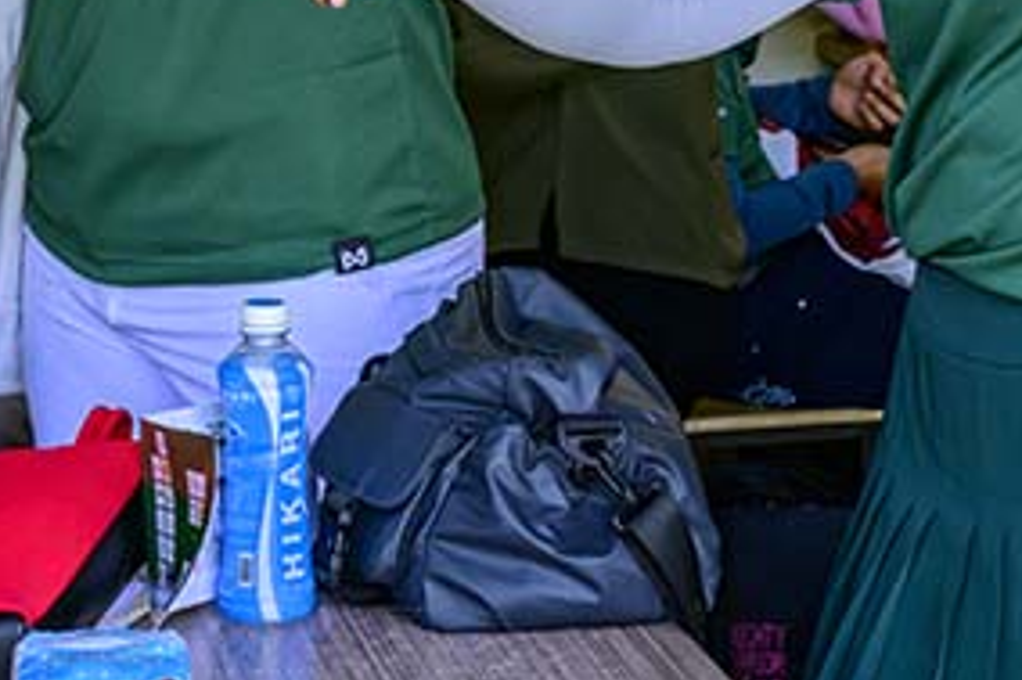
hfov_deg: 17.5
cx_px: 594
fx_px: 3311
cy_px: -166
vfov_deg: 11.5
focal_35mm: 117
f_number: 8
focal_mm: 34.5
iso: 800
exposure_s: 1/250
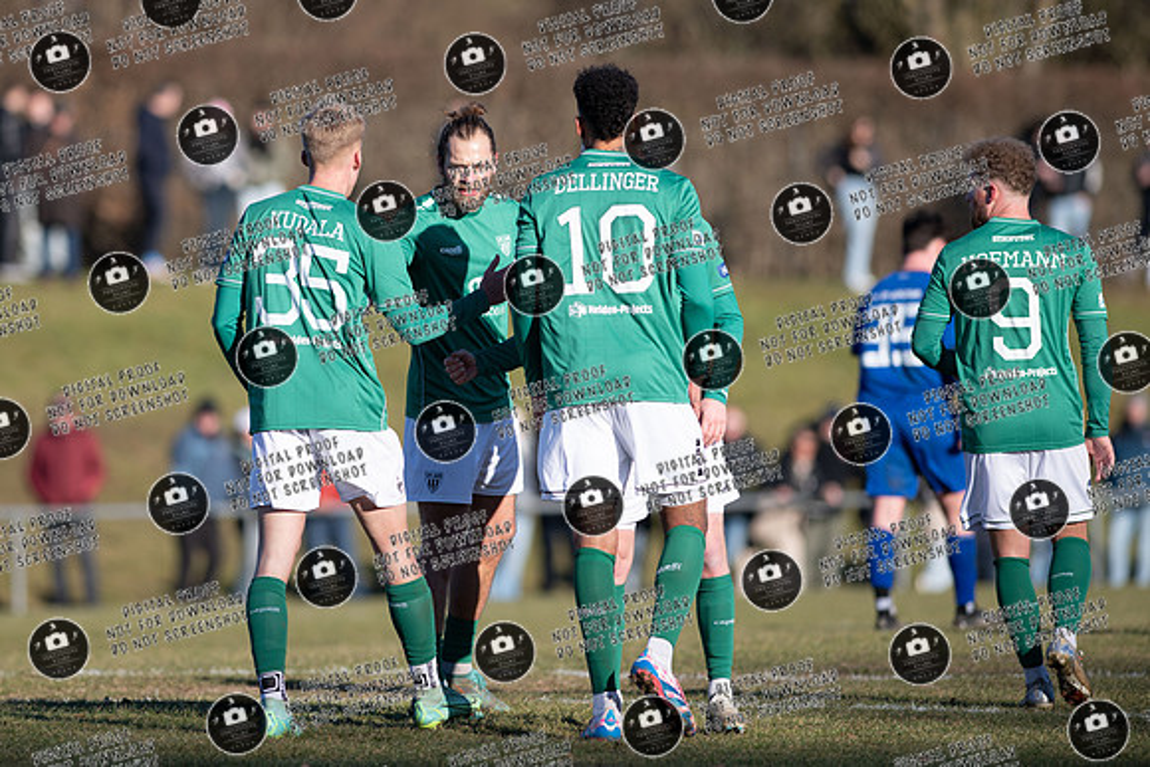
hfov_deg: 5.2
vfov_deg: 3.5
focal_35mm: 397
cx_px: 397
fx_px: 12692
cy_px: 267
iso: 125
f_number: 3.5
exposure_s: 1/1600
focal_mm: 300
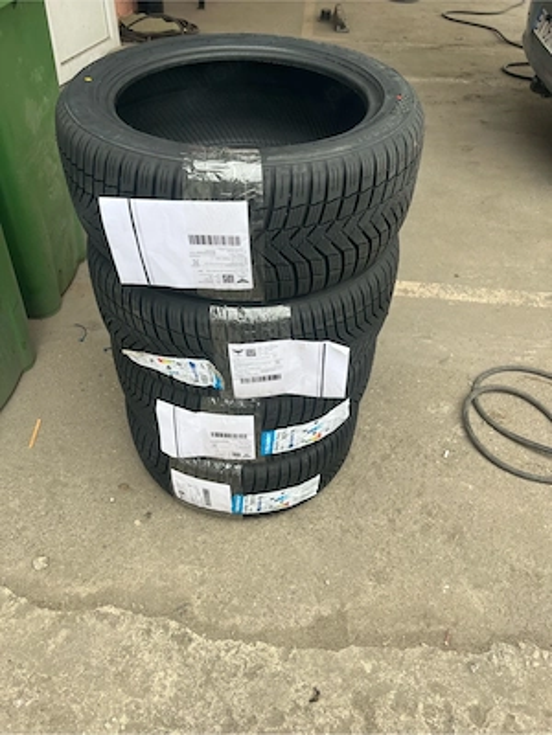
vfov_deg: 67.3
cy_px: 368
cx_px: 276
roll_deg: +0.5
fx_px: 553
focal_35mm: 26
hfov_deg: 53.1
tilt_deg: -43.8
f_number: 1.5
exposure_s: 1/344
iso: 50
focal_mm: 5.7
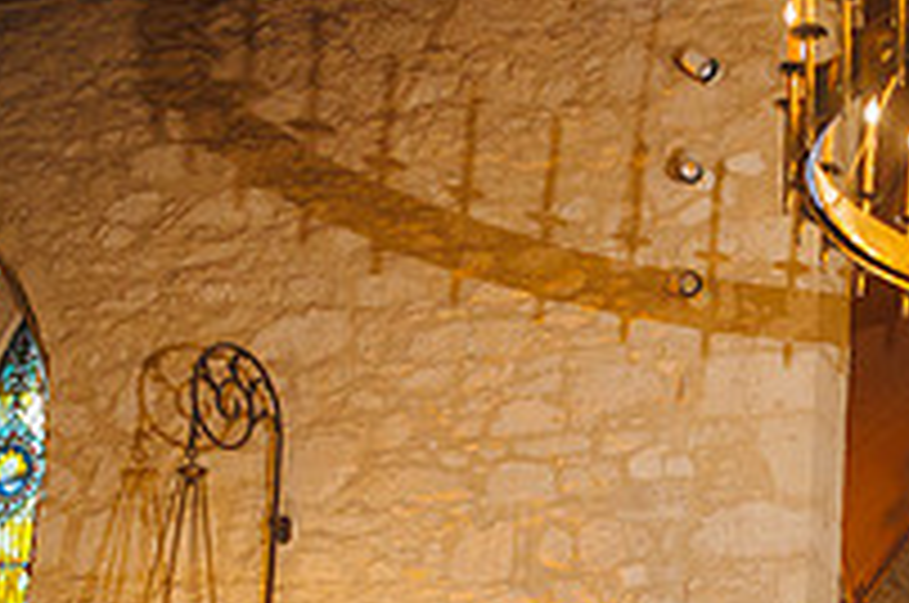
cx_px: 948
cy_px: 762
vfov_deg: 16.7
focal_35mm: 77
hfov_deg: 24.9
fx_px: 1941
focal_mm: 24
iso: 3200
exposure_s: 1/125
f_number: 2.8
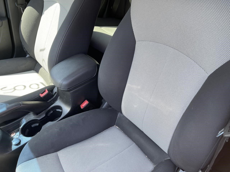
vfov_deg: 54.9
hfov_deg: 69.4
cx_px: 115
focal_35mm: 25
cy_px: 86
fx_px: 166
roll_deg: +4.9
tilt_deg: -42.2
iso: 80
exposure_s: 1/121
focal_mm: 5.1
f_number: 1.6
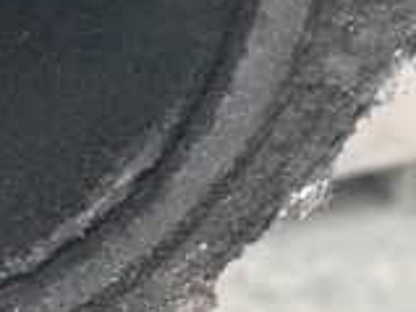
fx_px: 2126
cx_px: -97
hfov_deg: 11.0
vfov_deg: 8.4
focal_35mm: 177
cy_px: 34
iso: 5000
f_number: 3.1
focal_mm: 8.4
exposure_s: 1/125
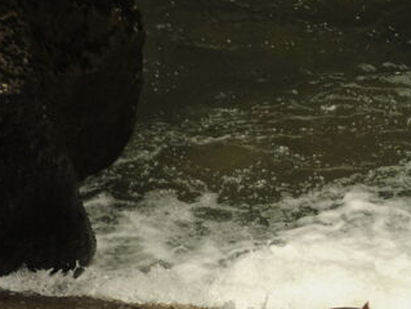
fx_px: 8582
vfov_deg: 2.1
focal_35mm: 722
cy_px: 251
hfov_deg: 2.7
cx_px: 375
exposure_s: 1/800
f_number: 5.6
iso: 2500
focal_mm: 300
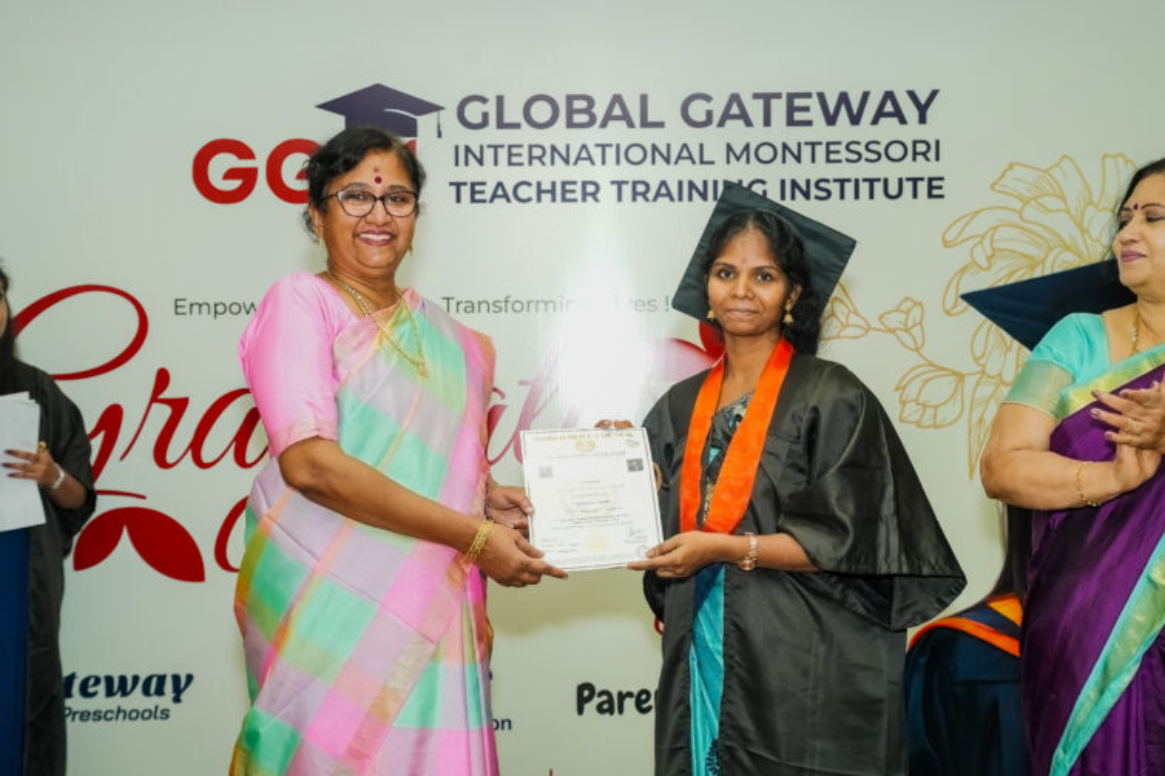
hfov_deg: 35.1
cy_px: 384
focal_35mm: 57
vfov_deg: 23.8
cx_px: 580
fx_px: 1844
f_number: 5.6
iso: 1000
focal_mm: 56
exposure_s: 1/125
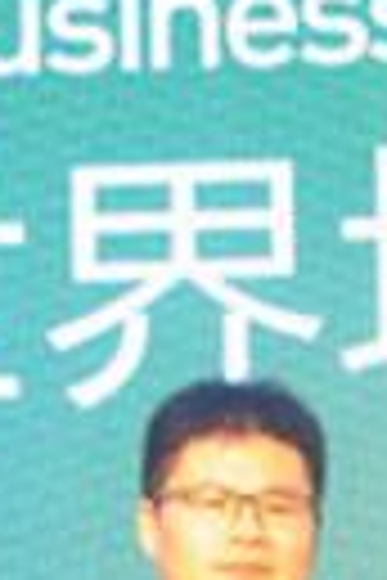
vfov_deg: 8.0
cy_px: 1009
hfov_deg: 5.4
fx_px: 4031
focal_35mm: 250
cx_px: 738
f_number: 3.8
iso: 320
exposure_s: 1/40
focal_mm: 24
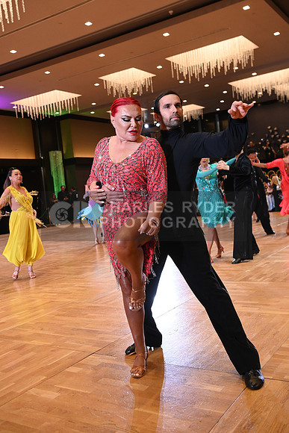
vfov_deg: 50.7
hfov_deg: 35.1
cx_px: 144
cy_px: 216
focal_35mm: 38
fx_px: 457
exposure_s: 1/400
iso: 3200
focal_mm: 38
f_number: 5
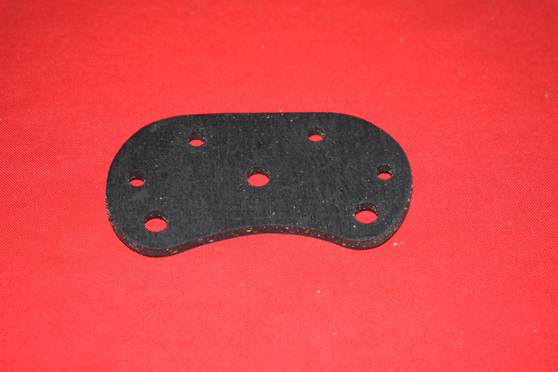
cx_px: 279
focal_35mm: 69
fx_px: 1070
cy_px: 186
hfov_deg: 29.2
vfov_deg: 19.7
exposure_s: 1/200
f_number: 5.3
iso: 1250
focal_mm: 46
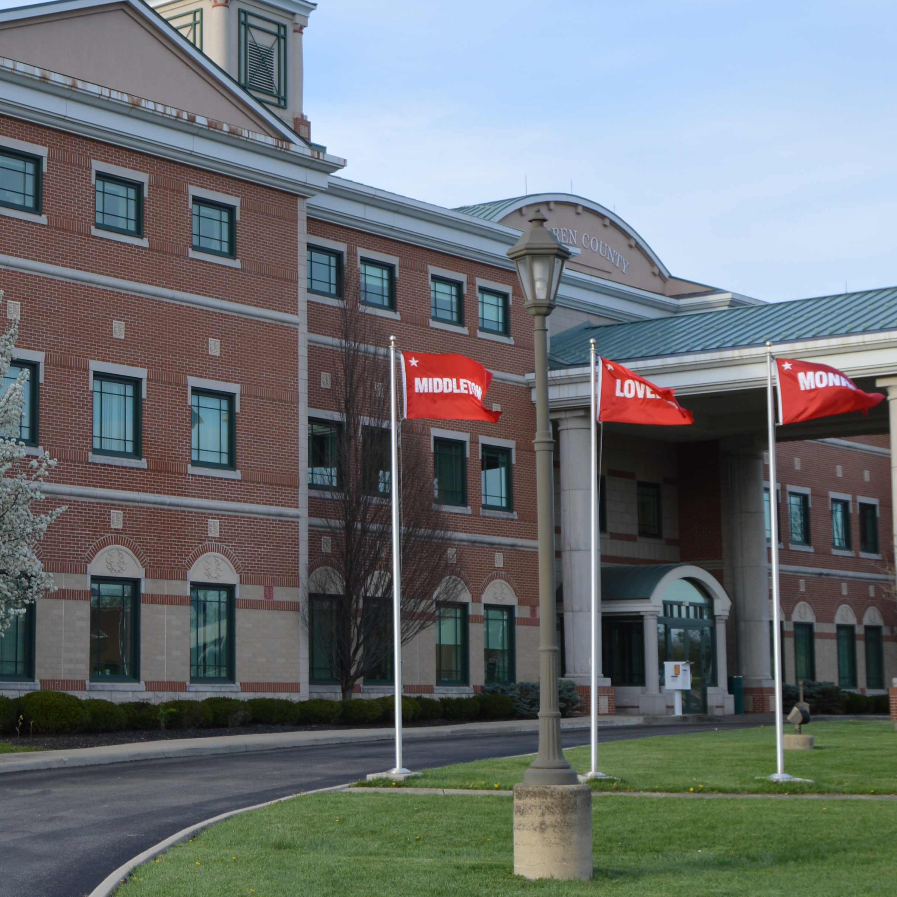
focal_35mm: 70
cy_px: 360
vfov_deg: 24.6
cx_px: 122
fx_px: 2052
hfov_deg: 24.1
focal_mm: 22
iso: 100
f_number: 6.3
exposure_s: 1/160
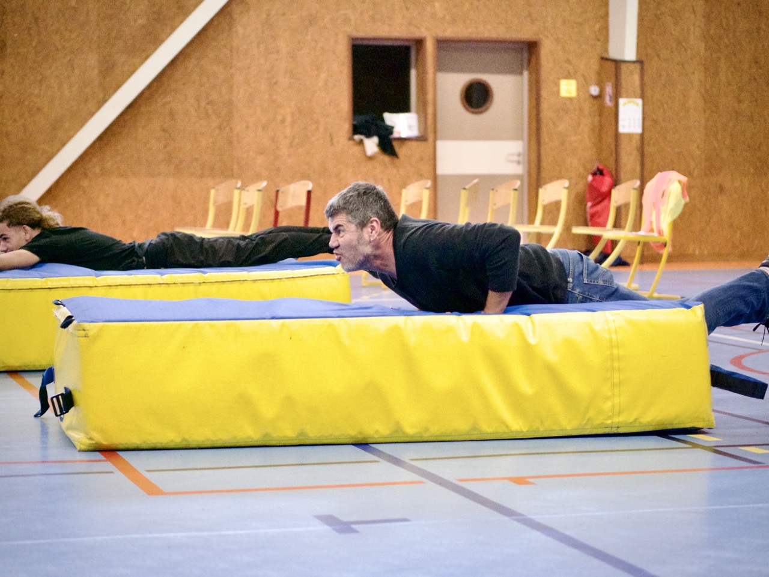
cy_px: 288
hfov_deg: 22.7
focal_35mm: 86
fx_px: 1911
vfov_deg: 17.2
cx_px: 384
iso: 3200
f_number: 1.8
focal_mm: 43
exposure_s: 1/640
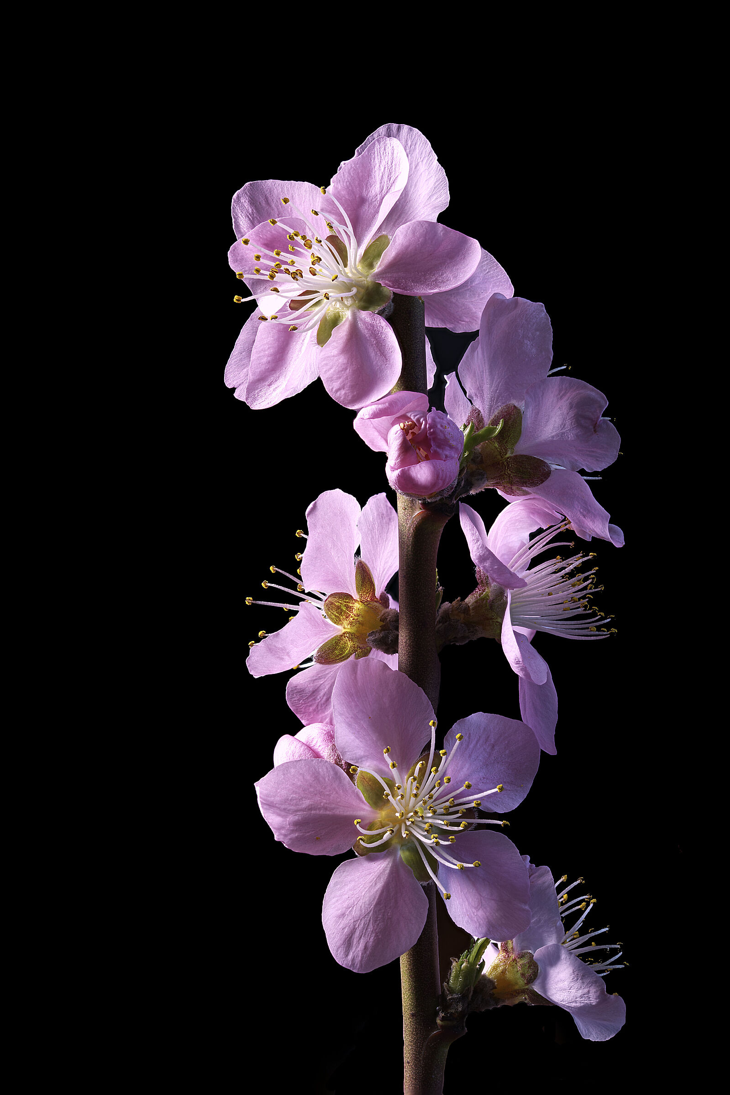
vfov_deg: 19.5
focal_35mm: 105
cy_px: 548
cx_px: 365
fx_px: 3195
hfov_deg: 13.0
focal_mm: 105
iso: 100
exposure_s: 1/3.33
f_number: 9
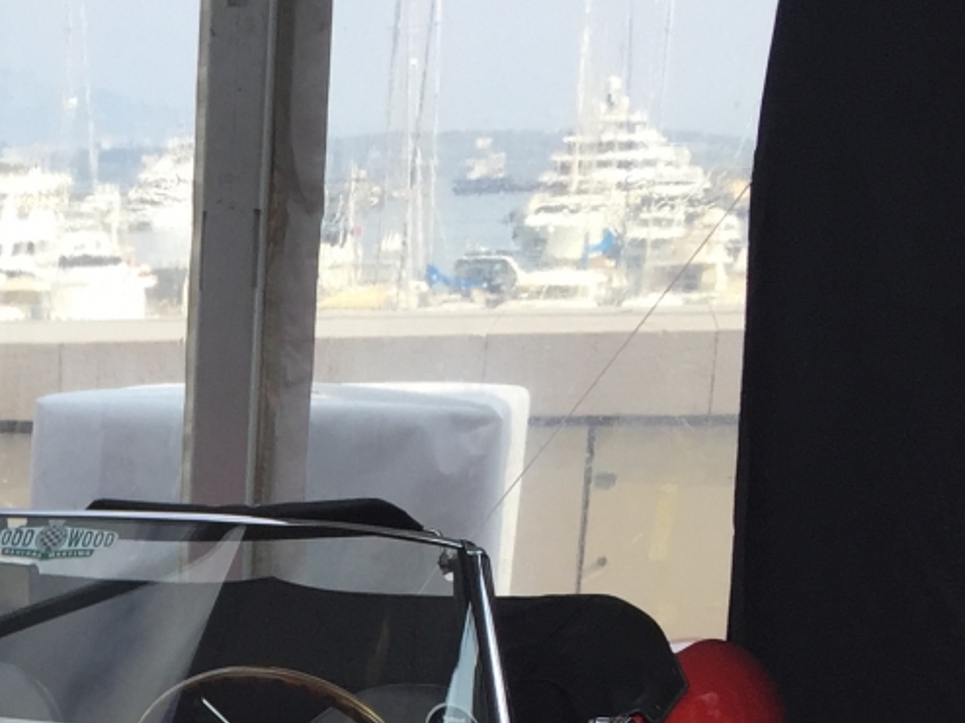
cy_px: 1120
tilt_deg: -18.4
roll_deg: +1.4
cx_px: -361
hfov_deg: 19.0
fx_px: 2619
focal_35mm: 94
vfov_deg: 14.5
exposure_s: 1/879
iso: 32
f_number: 2.2
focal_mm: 4.15
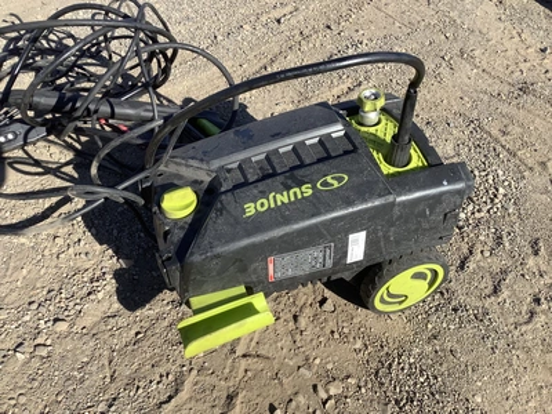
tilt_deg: -45.4
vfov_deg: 45.4
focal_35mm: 31
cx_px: 276
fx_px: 494
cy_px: 207
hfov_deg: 58.4
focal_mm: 3.3
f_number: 2.4
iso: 25
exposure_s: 1/936
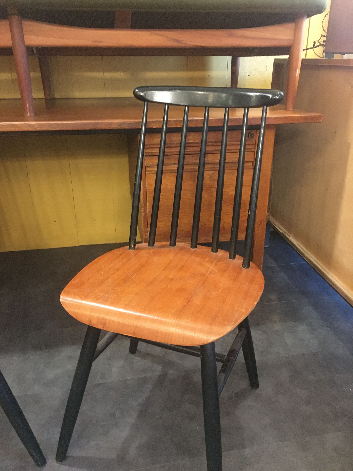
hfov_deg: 48.2
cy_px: 236
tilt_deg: -22.4
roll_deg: +0.8
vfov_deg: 61.7
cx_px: 176
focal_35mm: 29
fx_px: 394
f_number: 2.2
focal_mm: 4.15
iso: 250
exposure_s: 1/17
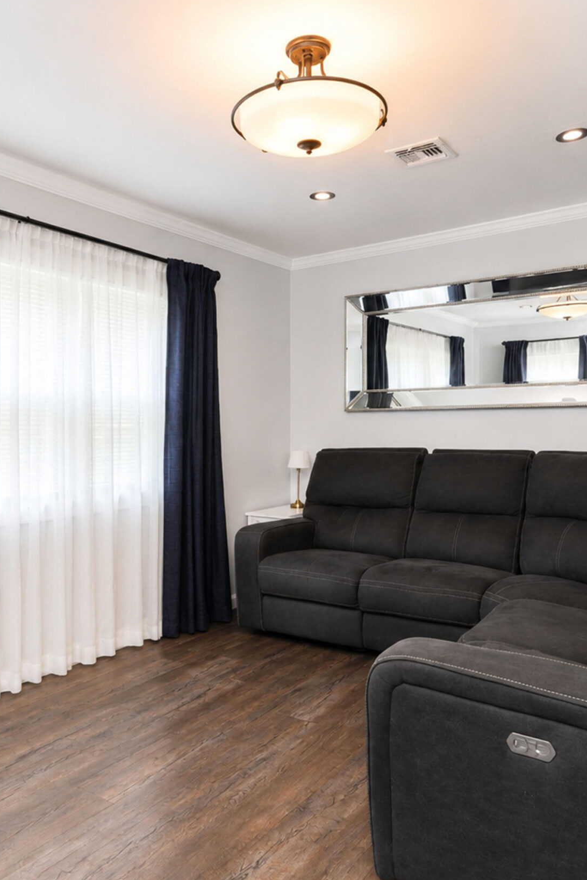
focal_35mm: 25
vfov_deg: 71.5
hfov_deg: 50.7
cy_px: 446
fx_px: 611
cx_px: 217
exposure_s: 1/40
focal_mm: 16
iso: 64
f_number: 4.5
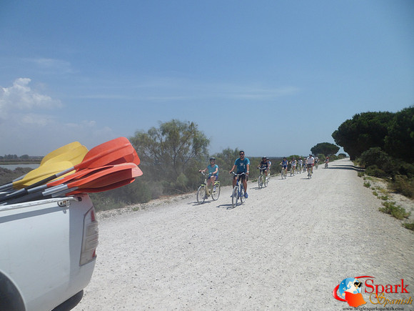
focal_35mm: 26
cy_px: 156
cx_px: 207
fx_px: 311
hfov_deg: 67.3
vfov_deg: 53.1
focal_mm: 4.9
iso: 80
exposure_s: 1/250
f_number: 9.4
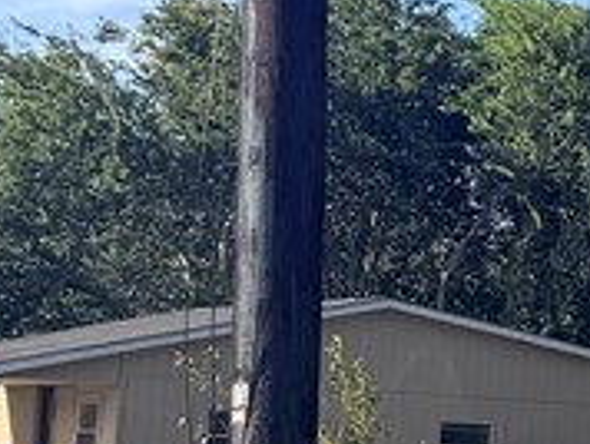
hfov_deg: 11.4
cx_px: 1492
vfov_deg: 10.7
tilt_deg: +4.4
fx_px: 2355
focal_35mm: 138
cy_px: 388
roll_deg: -2.9
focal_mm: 6.76
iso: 80
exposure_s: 1/2611
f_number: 1.78
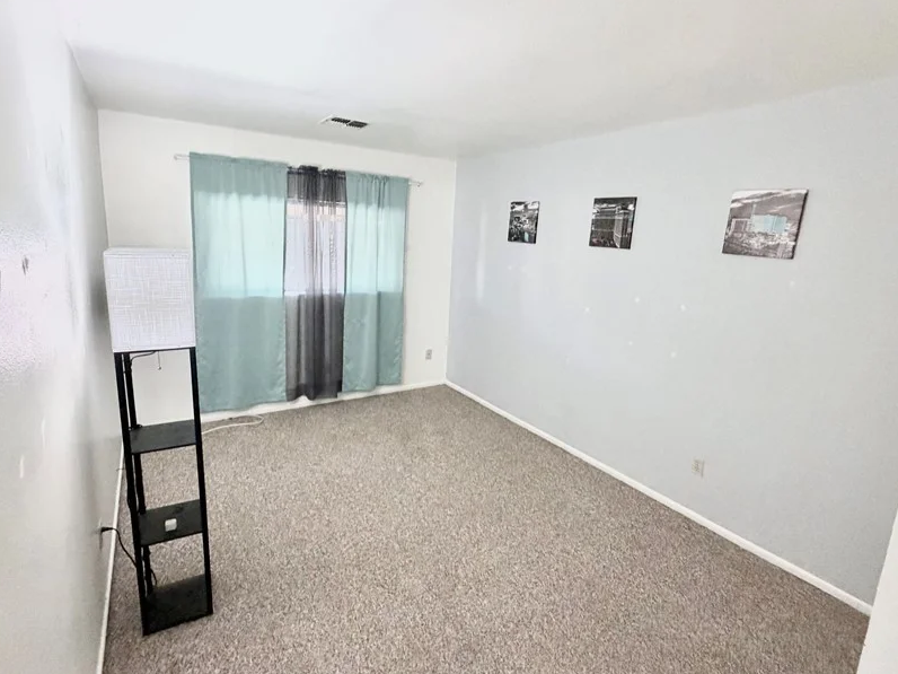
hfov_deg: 87.8
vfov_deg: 71.5
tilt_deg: -11.8
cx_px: 448
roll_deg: -1.9
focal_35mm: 18
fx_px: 467
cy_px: 318
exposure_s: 1/60
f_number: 2.2
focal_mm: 2.22
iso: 320
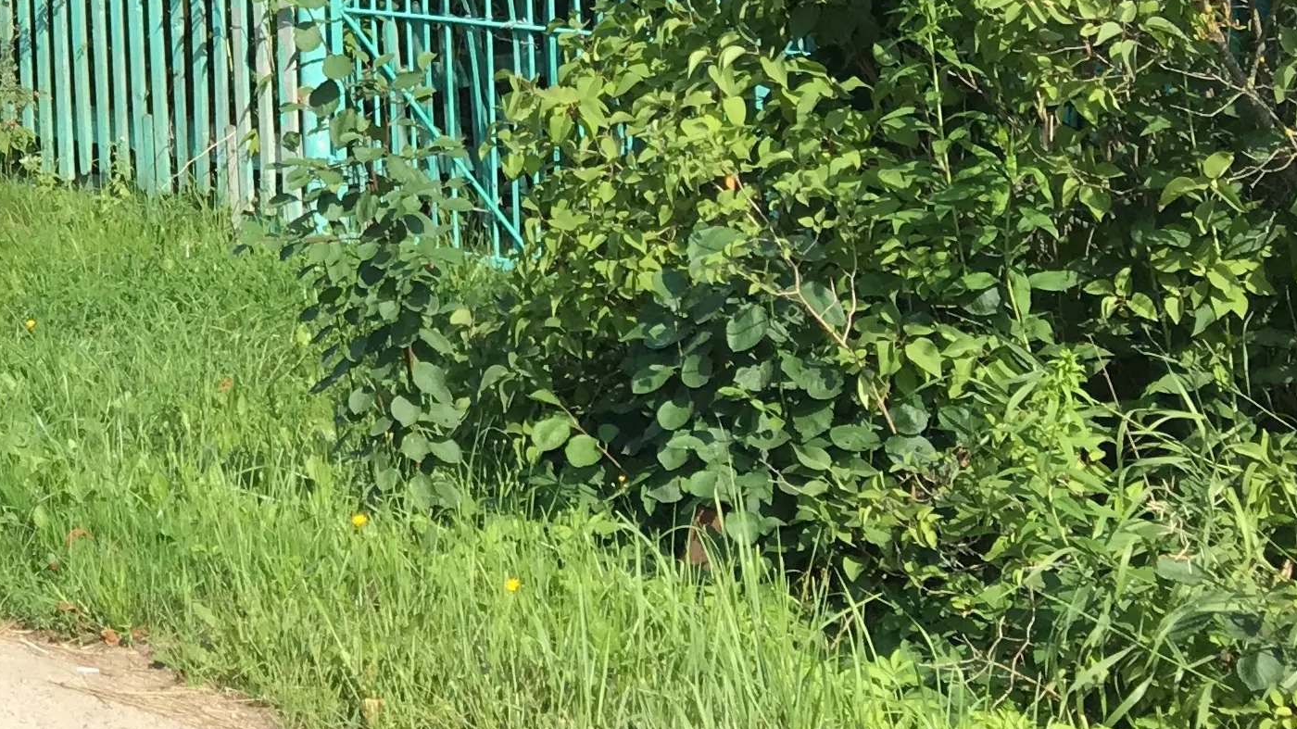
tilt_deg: +4.2
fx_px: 3129
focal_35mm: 91
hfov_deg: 20.6
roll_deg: +0.3
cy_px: -534
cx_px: -553
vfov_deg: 12.3
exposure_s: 1/534
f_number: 2.2
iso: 25
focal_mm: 4.15
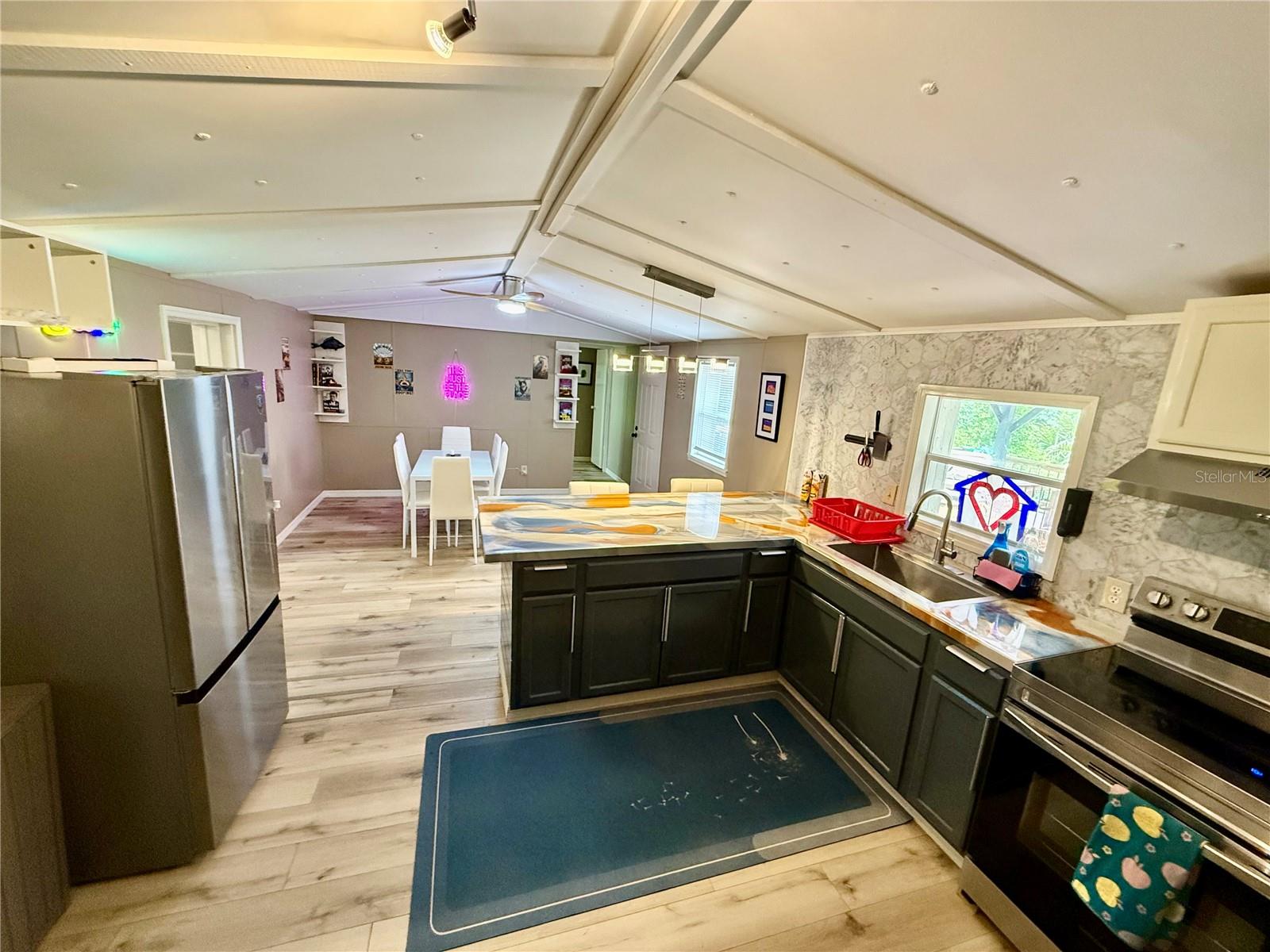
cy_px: 476
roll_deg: -4.5
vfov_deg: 85.7
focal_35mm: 14
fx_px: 514
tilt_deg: -12.4
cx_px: 635
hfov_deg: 102.1
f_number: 2.2
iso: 640
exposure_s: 1/120
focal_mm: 2.22
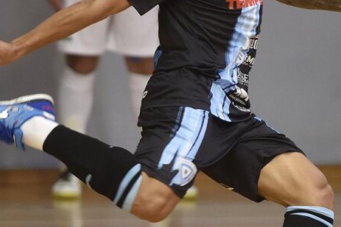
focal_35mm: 559
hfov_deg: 3.7
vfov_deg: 2.5
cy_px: 67
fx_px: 5291
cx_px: 327
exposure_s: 1/800
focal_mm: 200
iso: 2000
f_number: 3.2
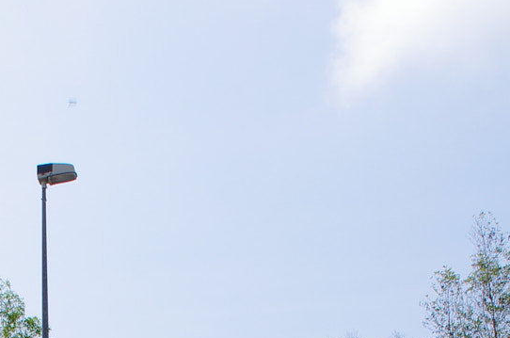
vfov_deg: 12.2
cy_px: 628
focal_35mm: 102
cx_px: 134
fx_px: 1442
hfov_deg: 19.9
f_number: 16
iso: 80
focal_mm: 18
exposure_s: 1/50
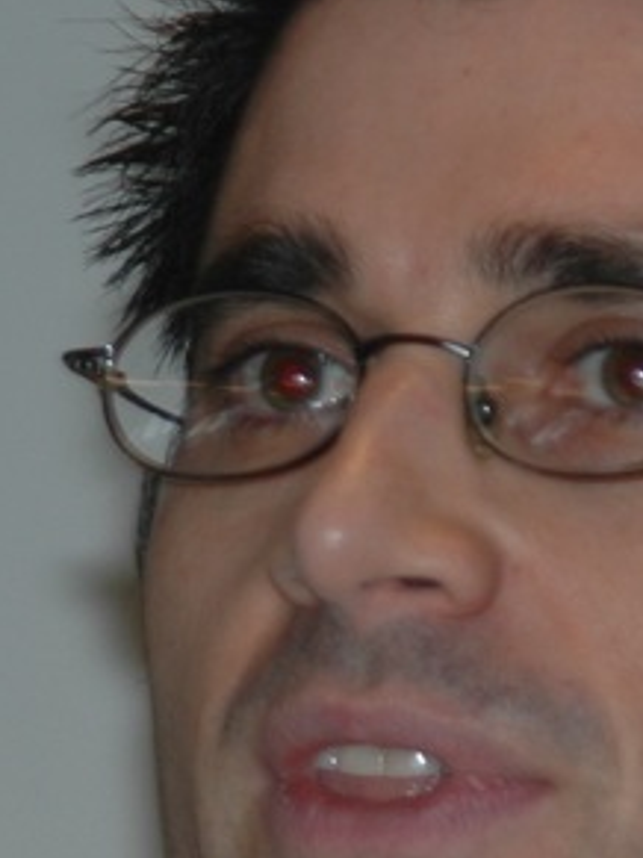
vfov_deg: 3.0
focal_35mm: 666
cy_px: 747
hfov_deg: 2.2
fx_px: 16510
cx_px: 555
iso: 200
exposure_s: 1/60
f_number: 4
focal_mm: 105
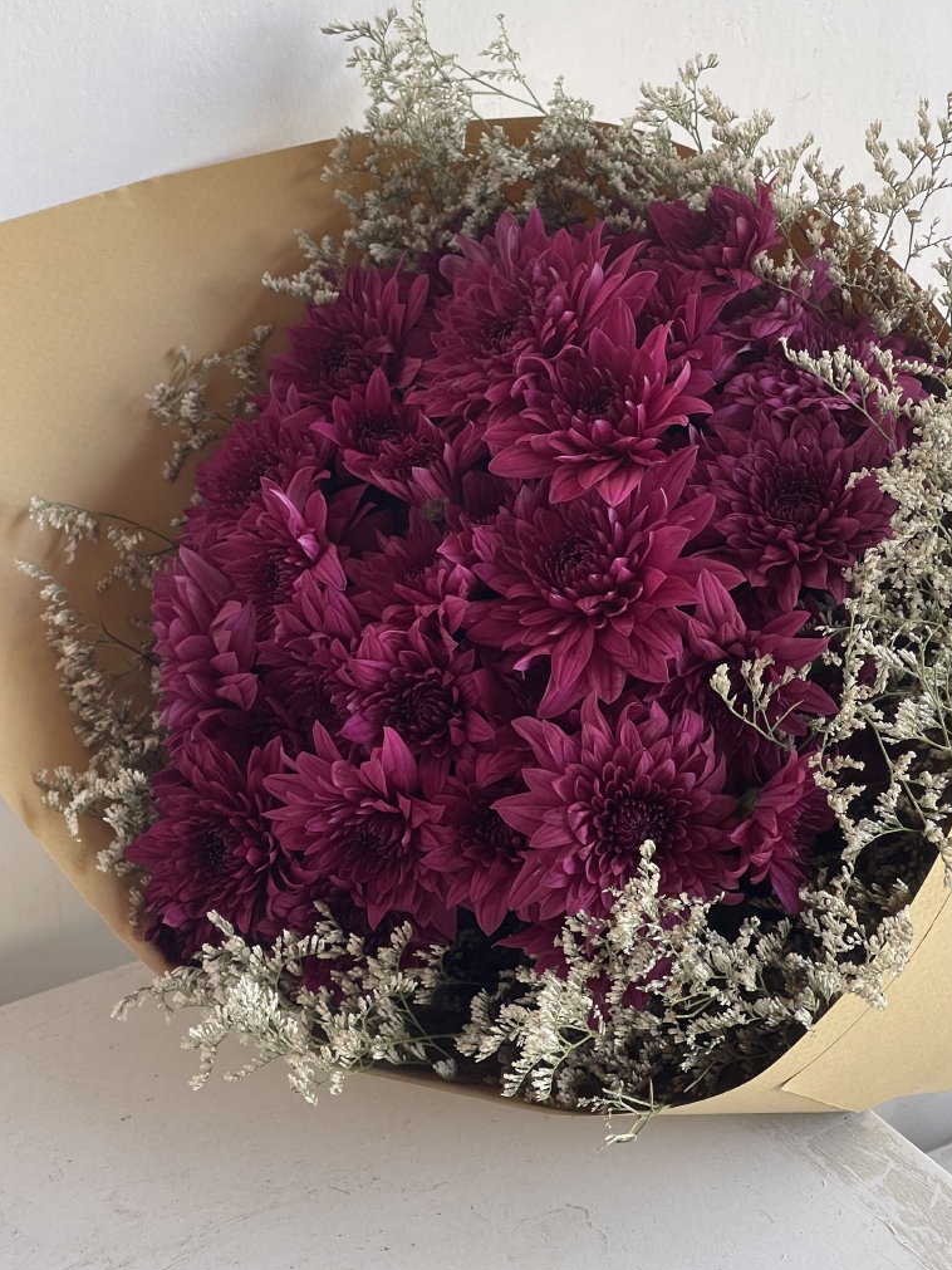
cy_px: 621
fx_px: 2787
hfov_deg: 19.4
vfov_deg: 25.7
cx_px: 524
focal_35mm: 76
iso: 100
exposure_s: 1/99
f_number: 2.2
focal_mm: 7.5
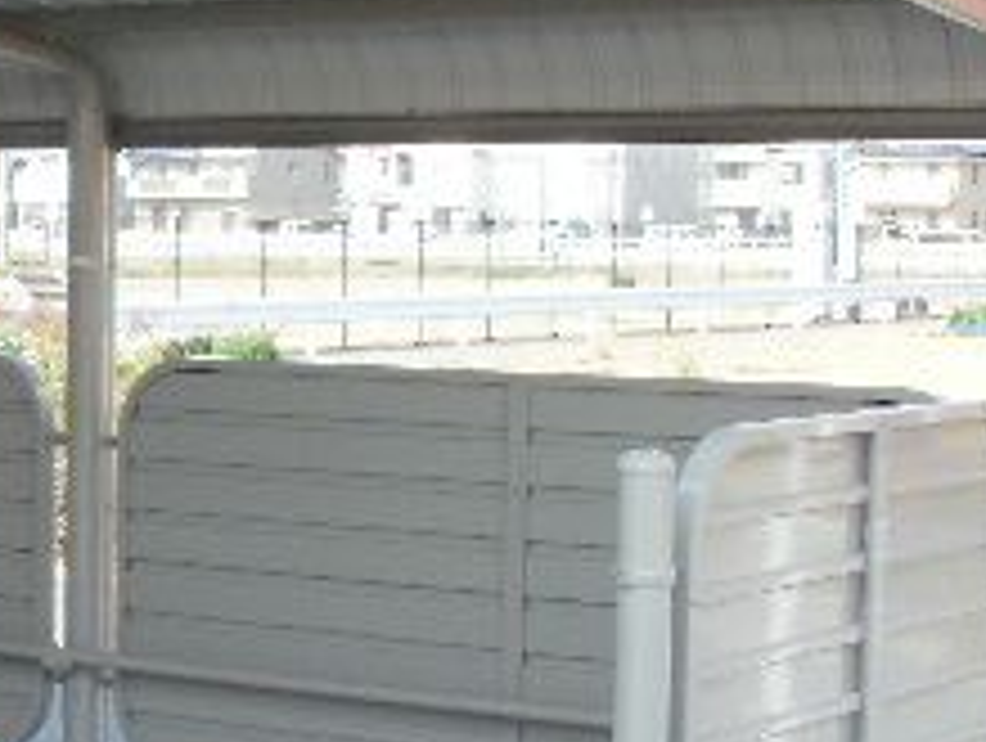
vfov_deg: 14.1
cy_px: 432
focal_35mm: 105
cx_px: -68
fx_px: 2996
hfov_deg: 18.1
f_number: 5.6
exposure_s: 1/125
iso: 100
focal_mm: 6.3
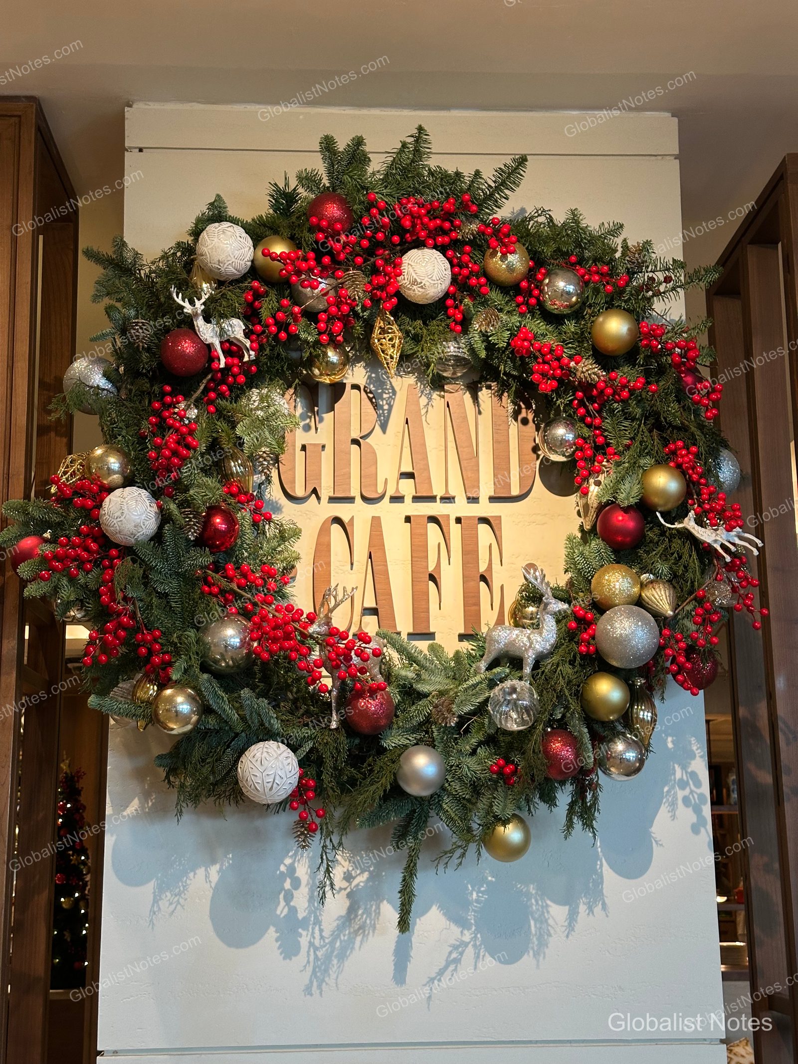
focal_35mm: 48
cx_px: 399
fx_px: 1475
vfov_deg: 39.7
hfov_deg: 30.3
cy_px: 532
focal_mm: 6.86
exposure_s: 1/50
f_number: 1.78
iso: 100
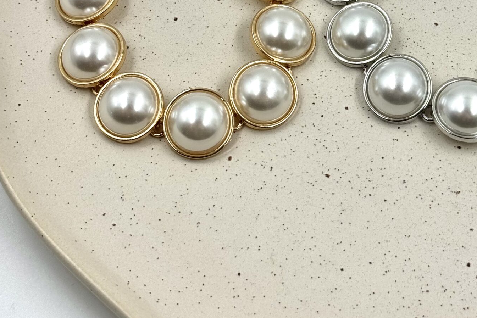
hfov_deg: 21.3
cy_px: -30
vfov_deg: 14.1
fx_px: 1259
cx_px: 333
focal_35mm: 95
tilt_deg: -56.4
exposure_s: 1/1043
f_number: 1.78
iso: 64
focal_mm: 6.76
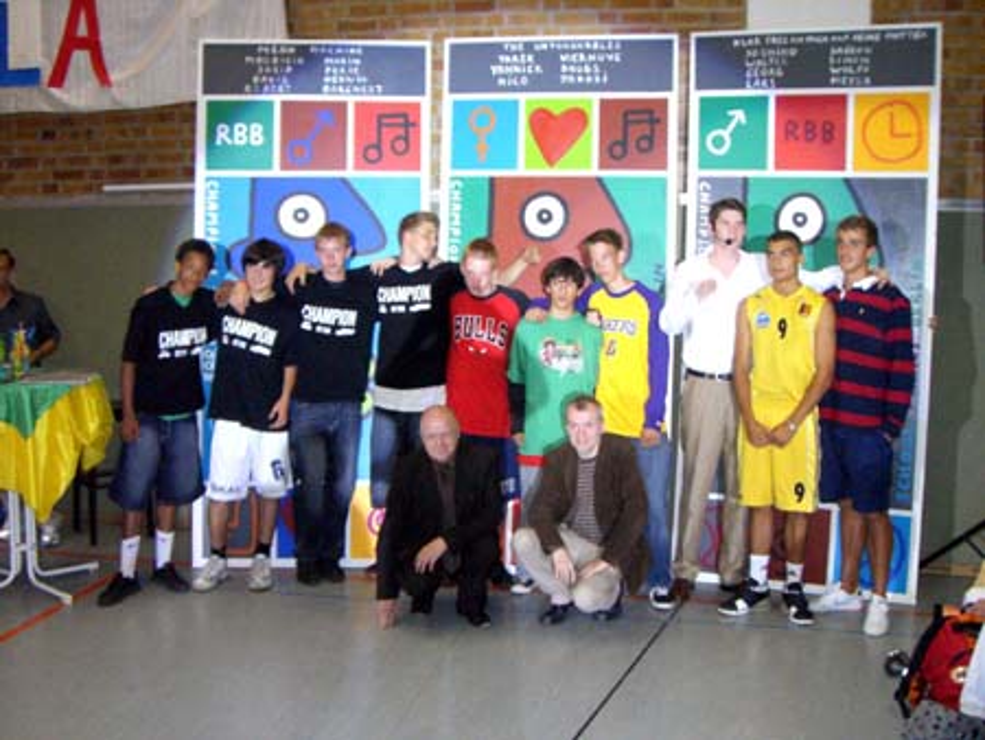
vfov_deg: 37.8
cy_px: 370
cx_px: 492
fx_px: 1082
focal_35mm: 38
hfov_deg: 49.0
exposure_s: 1/60
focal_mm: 6.2
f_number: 2.7
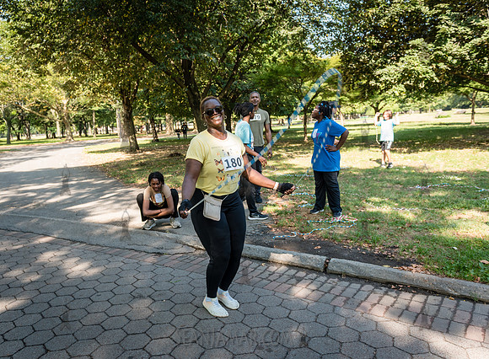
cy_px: 183
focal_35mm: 27
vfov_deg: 50.1
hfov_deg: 64.7
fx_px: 384
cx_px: 214
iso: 400
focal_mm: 24
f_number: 3.5
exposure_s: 1/400
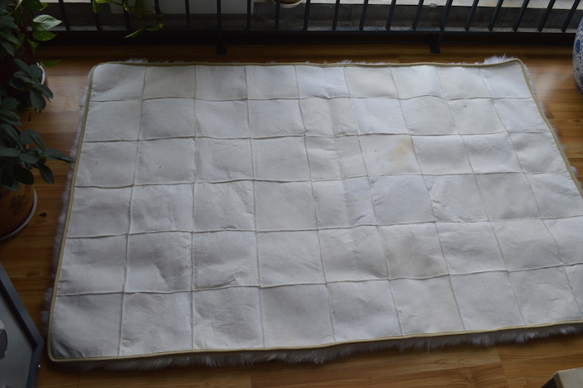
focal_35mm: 34
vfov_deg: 38.8
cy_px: 186
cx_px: 321
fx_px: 550
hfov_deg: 55.7
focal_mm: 20
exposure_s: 1/125
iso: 320
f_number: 5.6
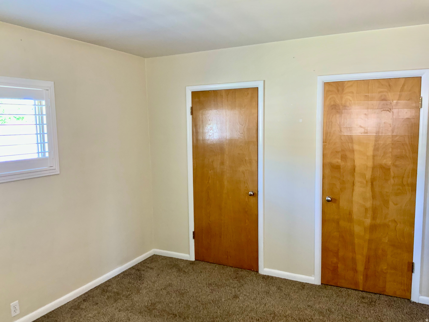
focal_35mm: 29
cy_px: 161
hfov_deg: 61.7
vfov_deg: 48.2
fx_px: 359
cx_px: 214
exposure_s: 1/60
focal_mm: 3
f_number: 1.8
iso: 200
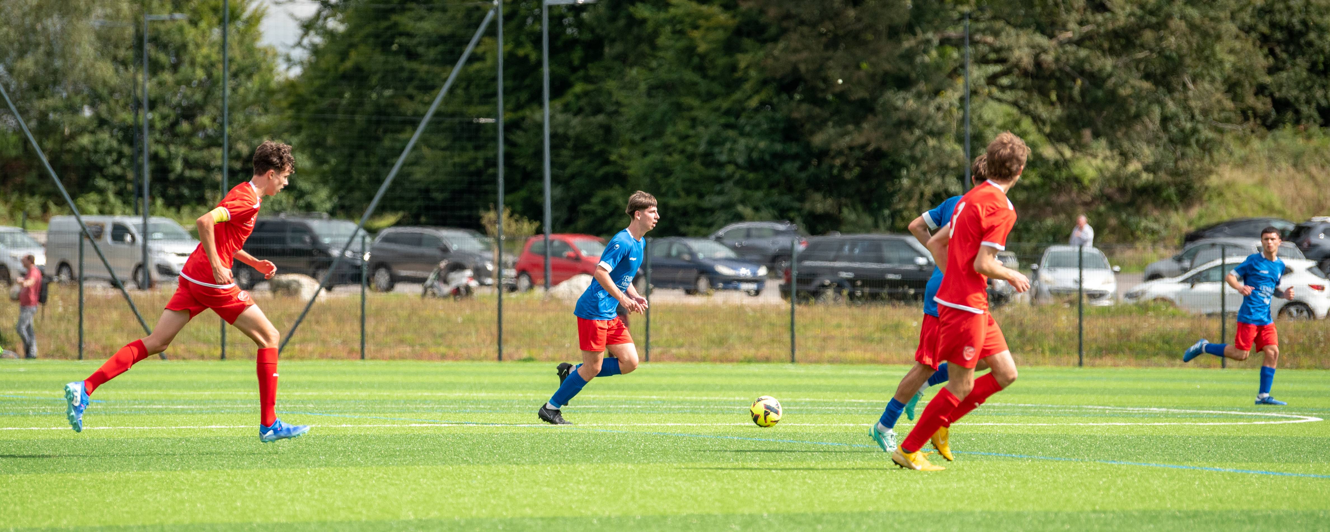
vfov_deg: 4.3
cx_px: 633
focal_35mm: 212
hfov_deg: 10.8
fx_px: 7015
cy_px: 227
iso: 200
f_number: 2.8
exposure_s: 1/4000
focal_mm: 150
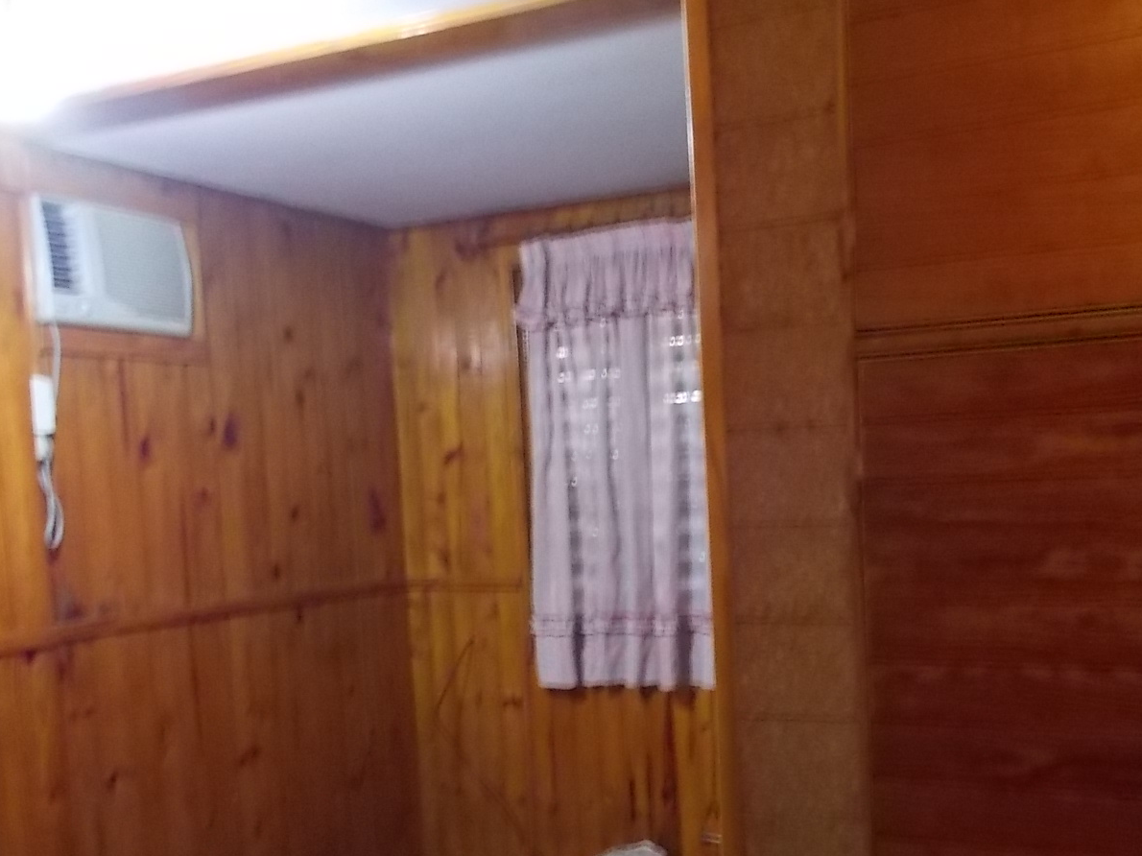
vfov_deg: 36.5
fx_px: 1286
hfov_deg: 47.4
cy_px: 559
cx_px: 716
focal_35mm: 39
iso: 400
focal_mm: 4.1
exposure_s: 1/6
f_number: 3.3
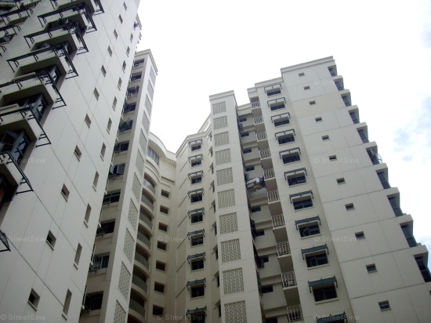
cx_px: 216
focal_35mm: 37
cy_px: 162
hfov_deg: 50.2
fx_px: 460
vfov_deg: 38.6
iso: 80
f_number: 5.6
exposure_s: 1/160
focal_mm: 6.2
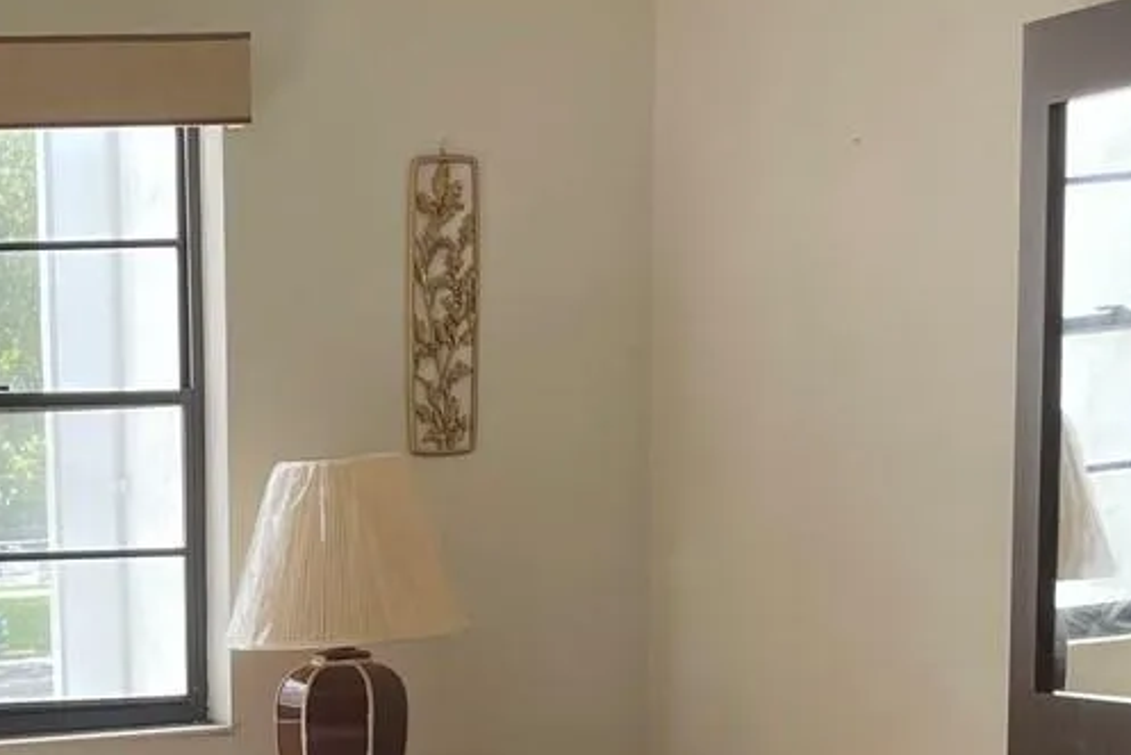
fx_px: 2735
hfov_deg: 22.2
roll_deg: +3.4
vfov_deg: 14.8
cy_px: 1087
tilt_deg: -9.9
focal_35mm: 87
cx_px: -82
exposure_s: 1/282
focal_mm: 4.2
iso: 32
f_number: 1.6
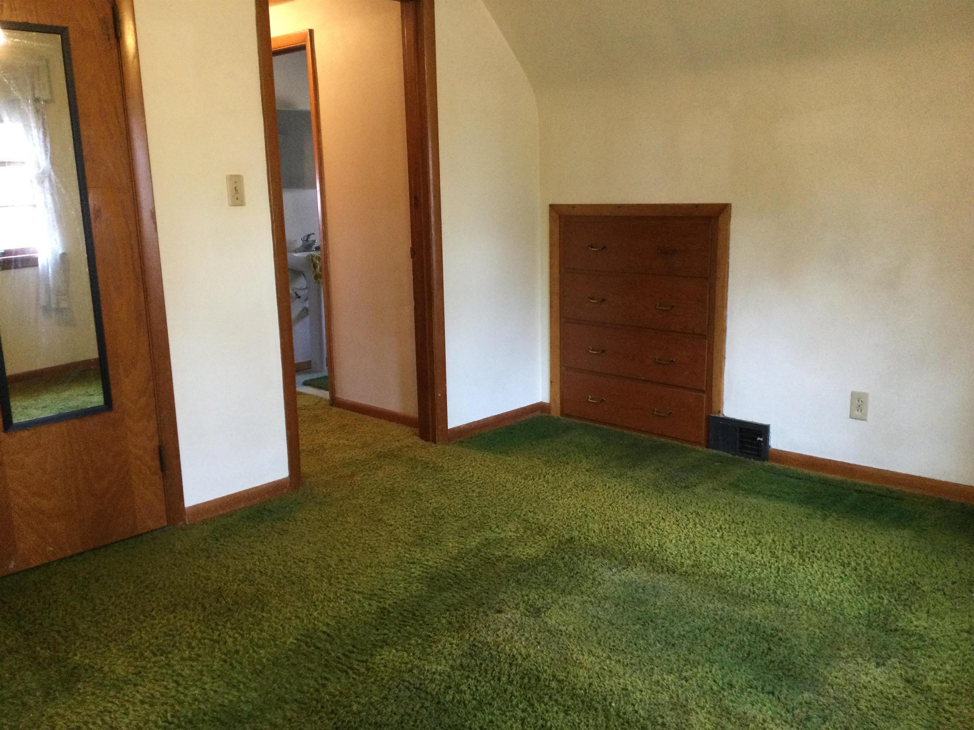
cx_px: 487
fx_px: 872
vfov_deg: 45.4
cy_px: 365
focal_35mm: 31
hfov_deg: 58.4
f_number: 2.4
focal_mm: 3.3
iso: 200
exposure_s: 1/24
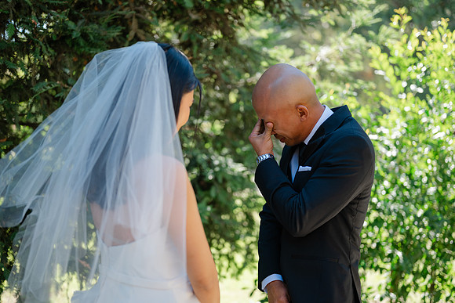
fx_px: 632
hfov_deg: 39.6
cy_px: 152
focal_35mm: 50
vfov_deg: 27.0
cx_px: 228
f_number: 1.8
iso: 100
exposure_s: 1/800
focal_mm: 50
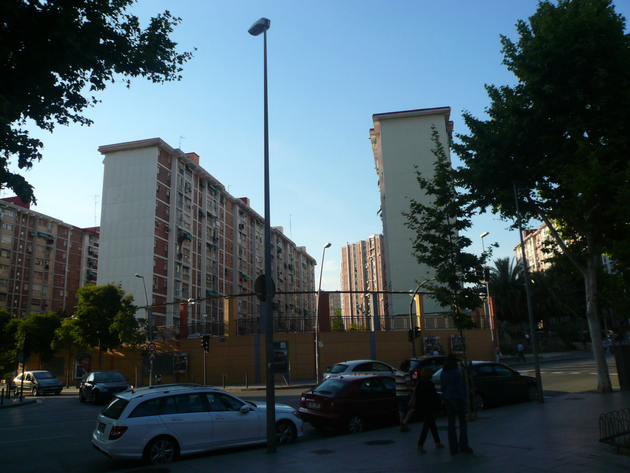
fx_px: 510
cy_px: 236
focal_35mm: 28
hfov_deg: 63.4
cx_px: 315
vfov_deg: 49.7
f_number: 8
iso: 100
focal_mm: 4.6
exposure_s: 1/160
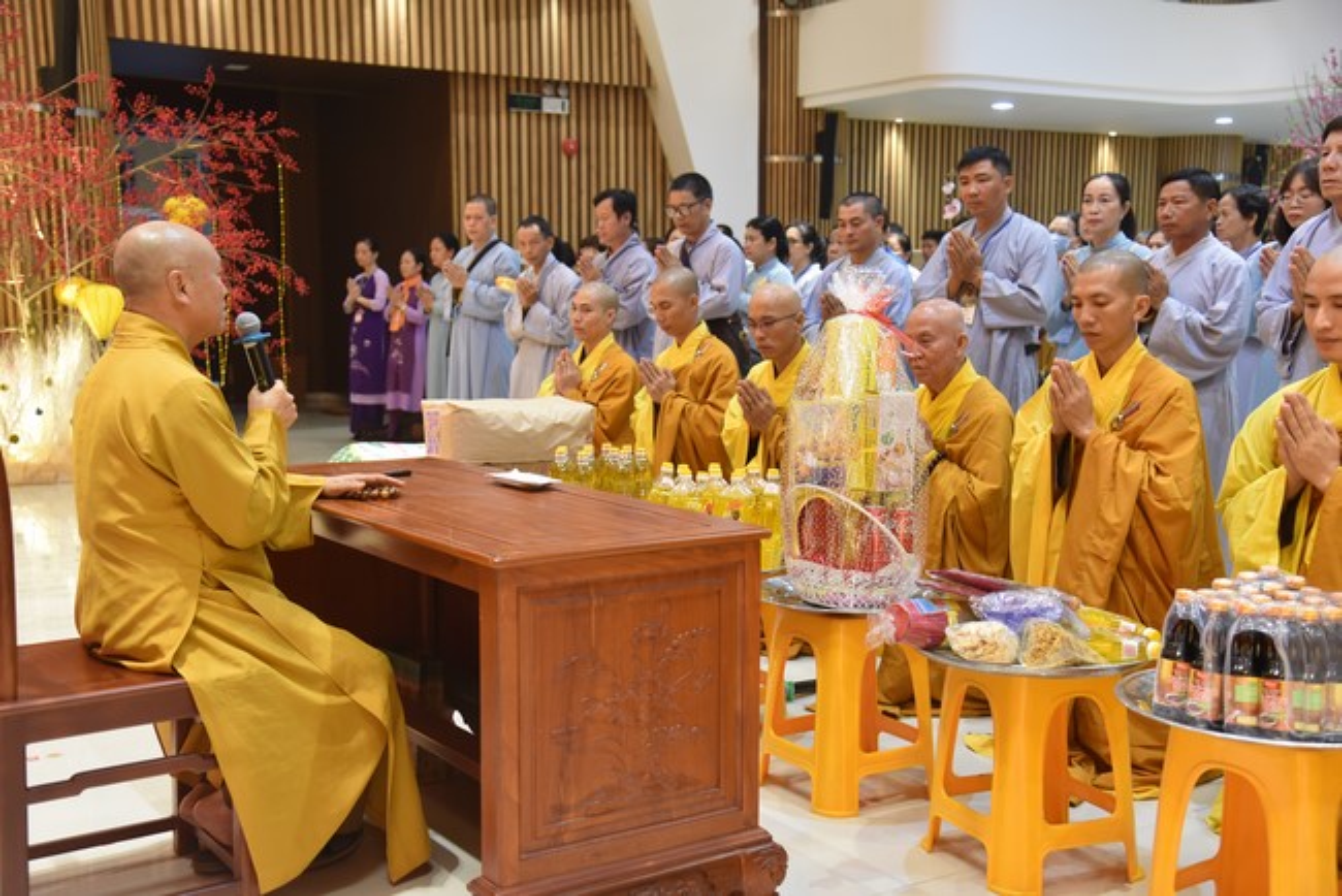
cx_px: 671
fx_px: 1641
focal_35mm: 44
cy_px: 448
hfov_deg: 44.5
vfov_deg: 30.5
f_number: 4
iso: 1600
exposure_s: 1/60
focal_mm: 44
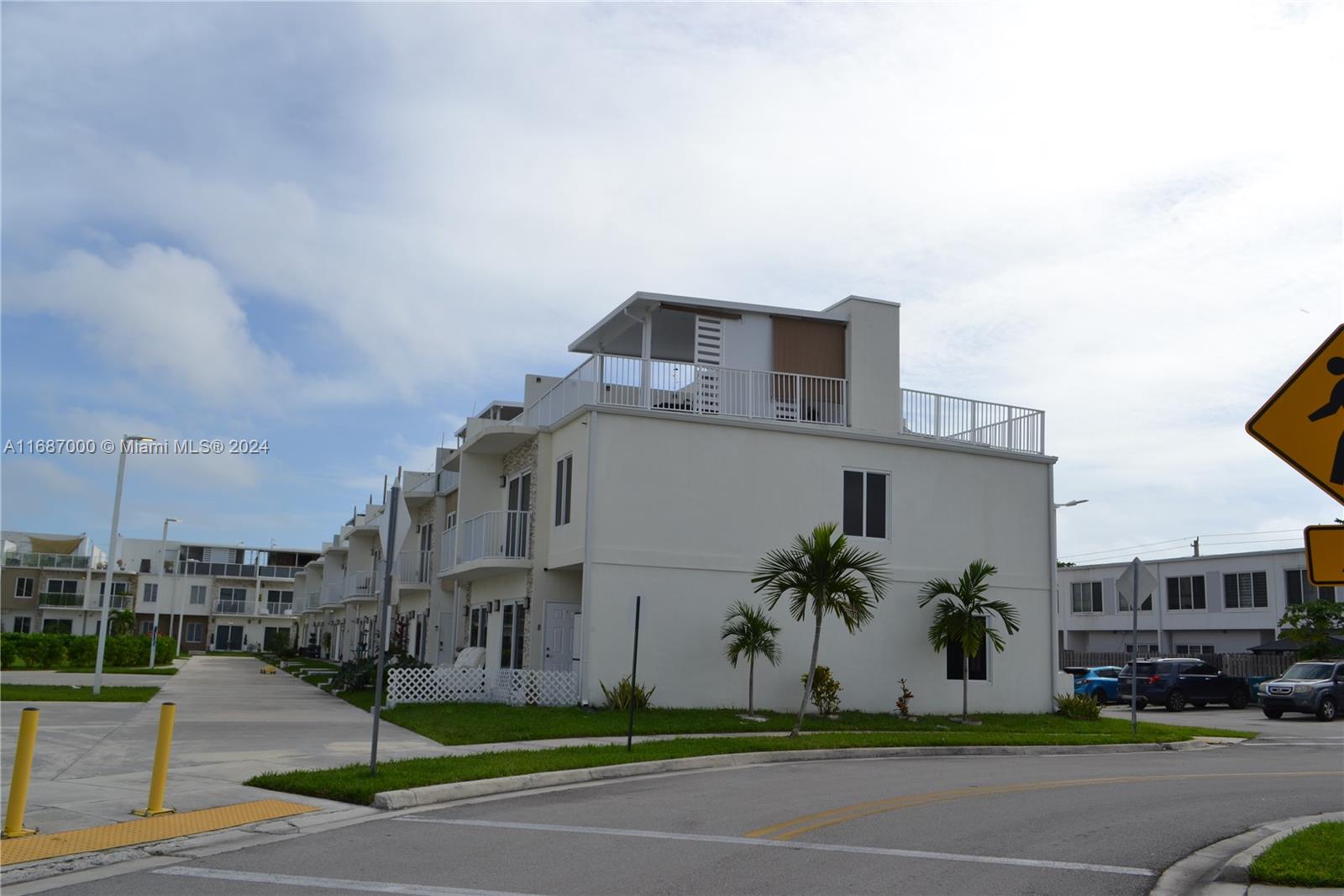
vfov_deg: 43.6
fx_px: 1120
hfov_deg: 61.9
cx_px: 672
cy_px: 448
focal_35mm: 30
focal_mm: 20
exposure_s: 1/320
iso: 100
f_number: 9
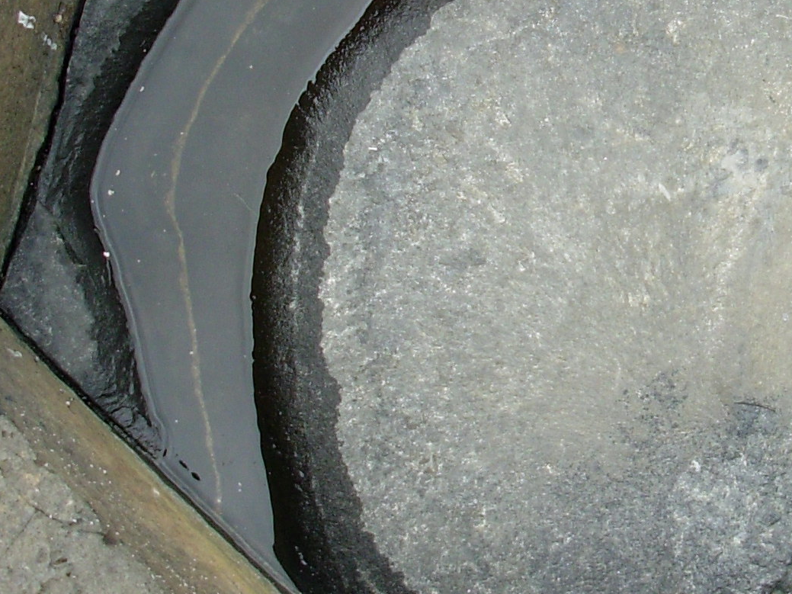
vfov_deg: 14.3
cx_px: 633
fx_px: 2356
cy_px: 130
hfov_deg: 18.9
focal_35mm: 103
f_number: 2.9
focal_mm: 6.3
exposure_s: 1/83
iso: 50
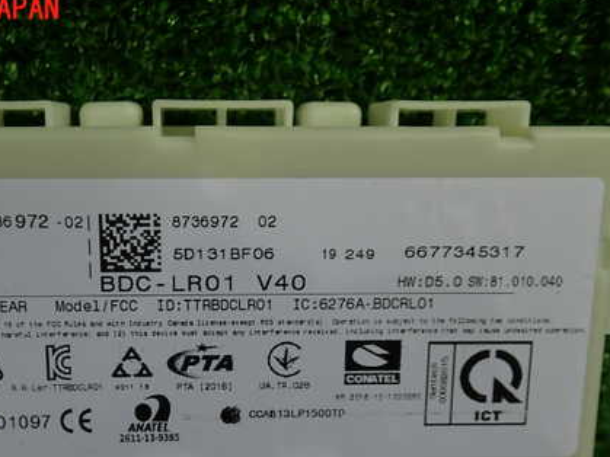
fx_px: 758
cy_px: 319
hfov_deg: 43.5
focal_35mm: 43
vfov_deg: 33.2
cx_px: 231
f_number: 2.3
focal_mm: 5.4
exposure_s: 1/80
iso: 100
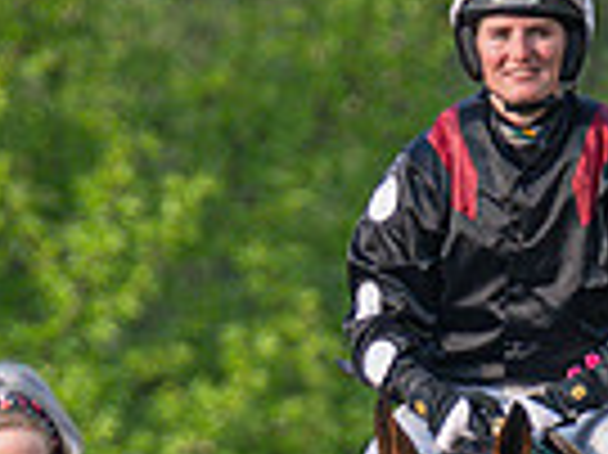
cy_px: 701
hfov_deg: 0.8
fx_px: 41818
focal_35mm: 2383
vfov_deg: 0.6
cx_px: 502
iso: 400
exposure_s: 1/1600
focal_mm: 250
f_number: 4
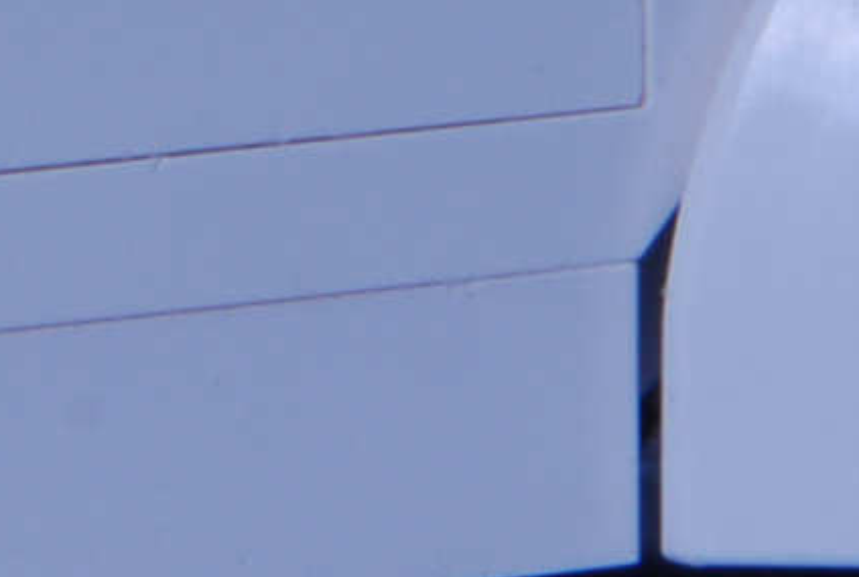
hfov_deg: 1.3
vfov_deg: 0.9
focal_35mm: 1541
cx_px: -349
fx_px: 36848
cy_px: -597
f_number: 20
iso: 200
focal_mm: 150
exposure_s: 1/20
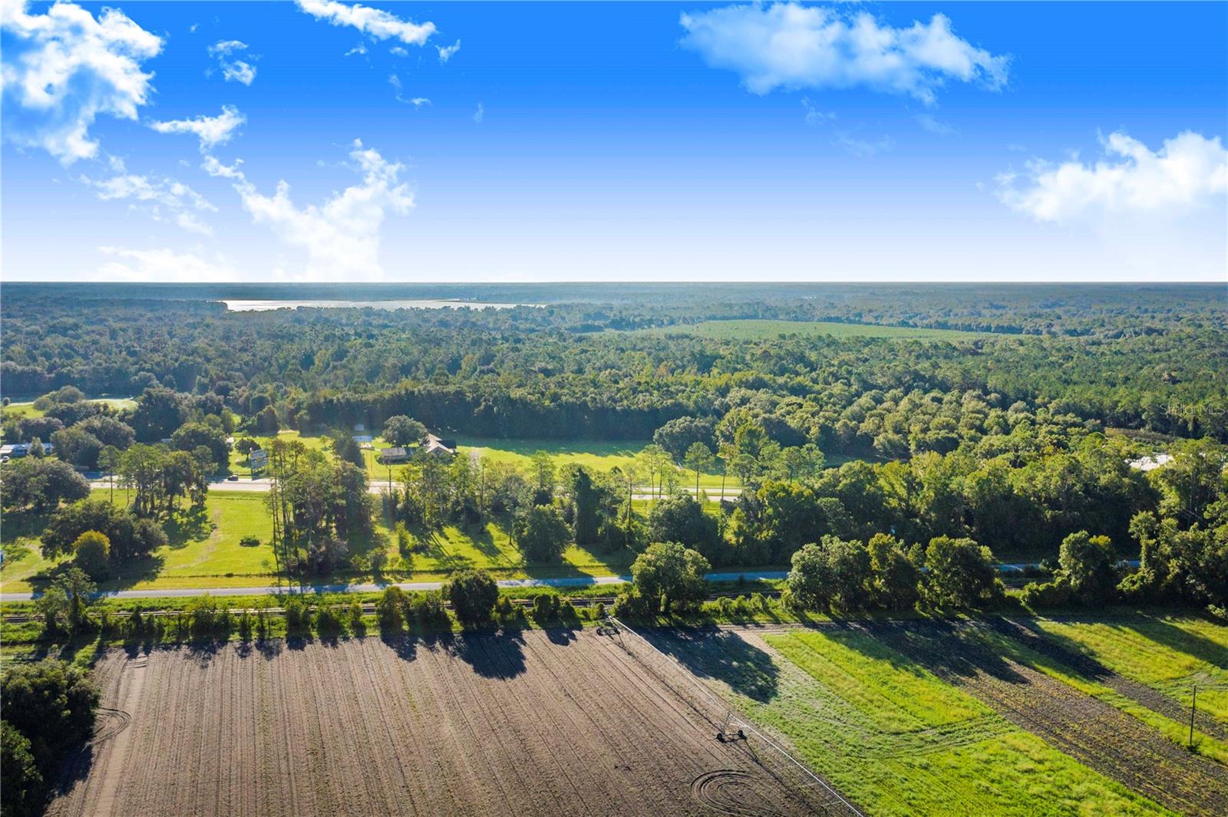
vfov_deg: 46.4
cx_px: 614
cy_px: 408
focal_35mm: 28
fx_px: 955
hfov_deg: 65.5
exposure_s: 1/800
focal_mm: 10.26
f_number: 6.3
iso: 100
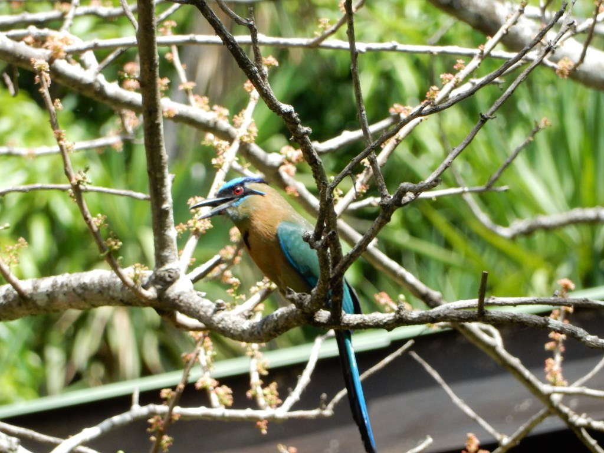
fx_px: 13086
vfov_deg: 2.0
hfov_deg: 2.6
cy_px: 226
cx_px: 302
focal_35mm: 750
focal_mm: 135
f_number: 6.4
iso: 400
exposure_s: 1/400
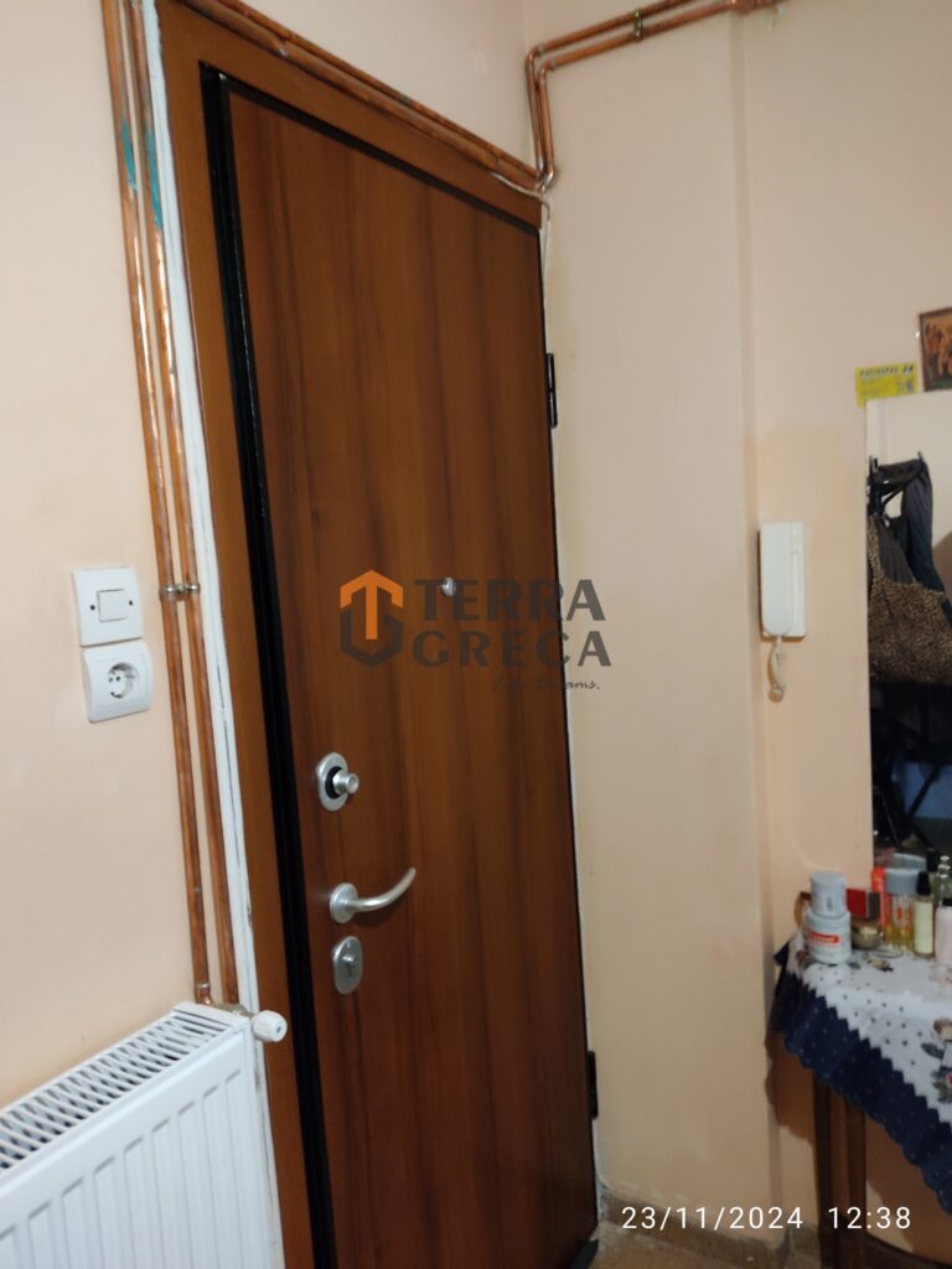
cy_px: 634
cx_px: 476
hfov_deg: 53.1
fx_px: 953
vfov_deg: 67.3
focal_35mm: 26
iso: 1573
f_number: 1.79
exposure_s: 1/24
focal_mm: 4.74
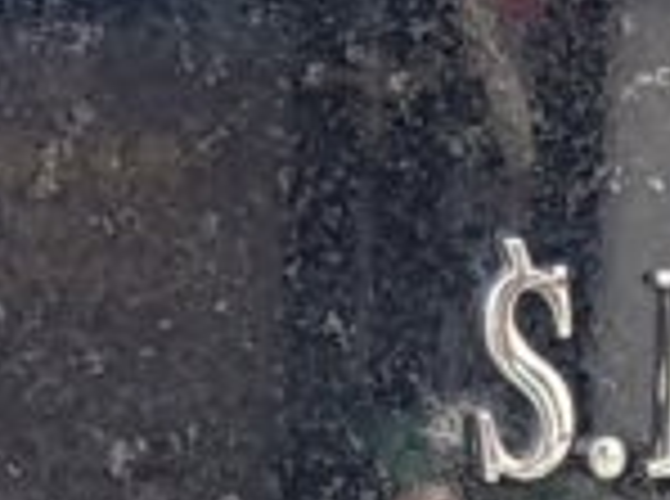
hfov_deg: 11.8
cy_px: 1572
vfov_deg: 7.6
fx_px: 3244
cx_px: 319
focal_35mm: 168
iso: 40
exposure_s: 1/506
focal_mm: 4.2
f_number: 1.7
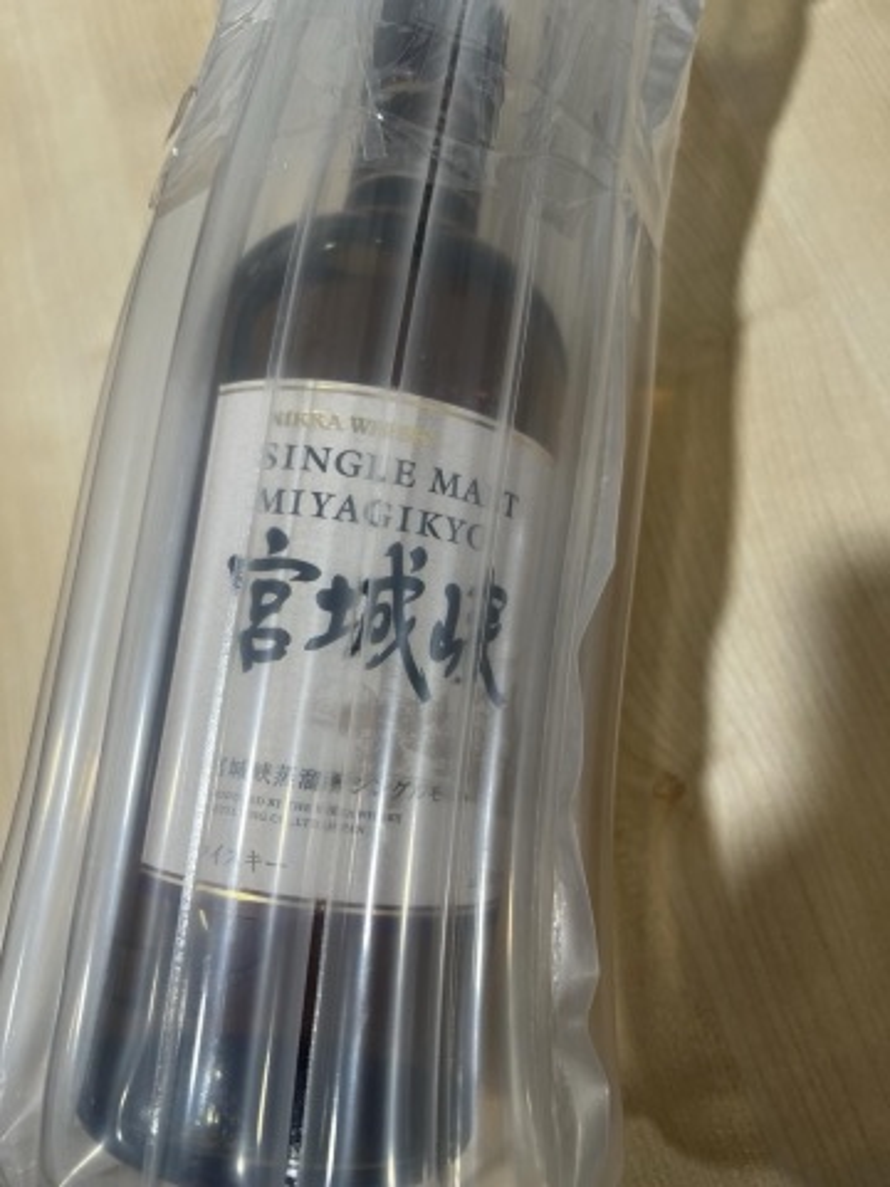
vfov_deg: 67.3
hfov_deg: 53.1
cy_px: 594
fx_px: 891
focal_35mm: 26
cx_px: 445
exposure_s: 1/120
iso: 100
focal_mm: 5.7
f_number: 1.5
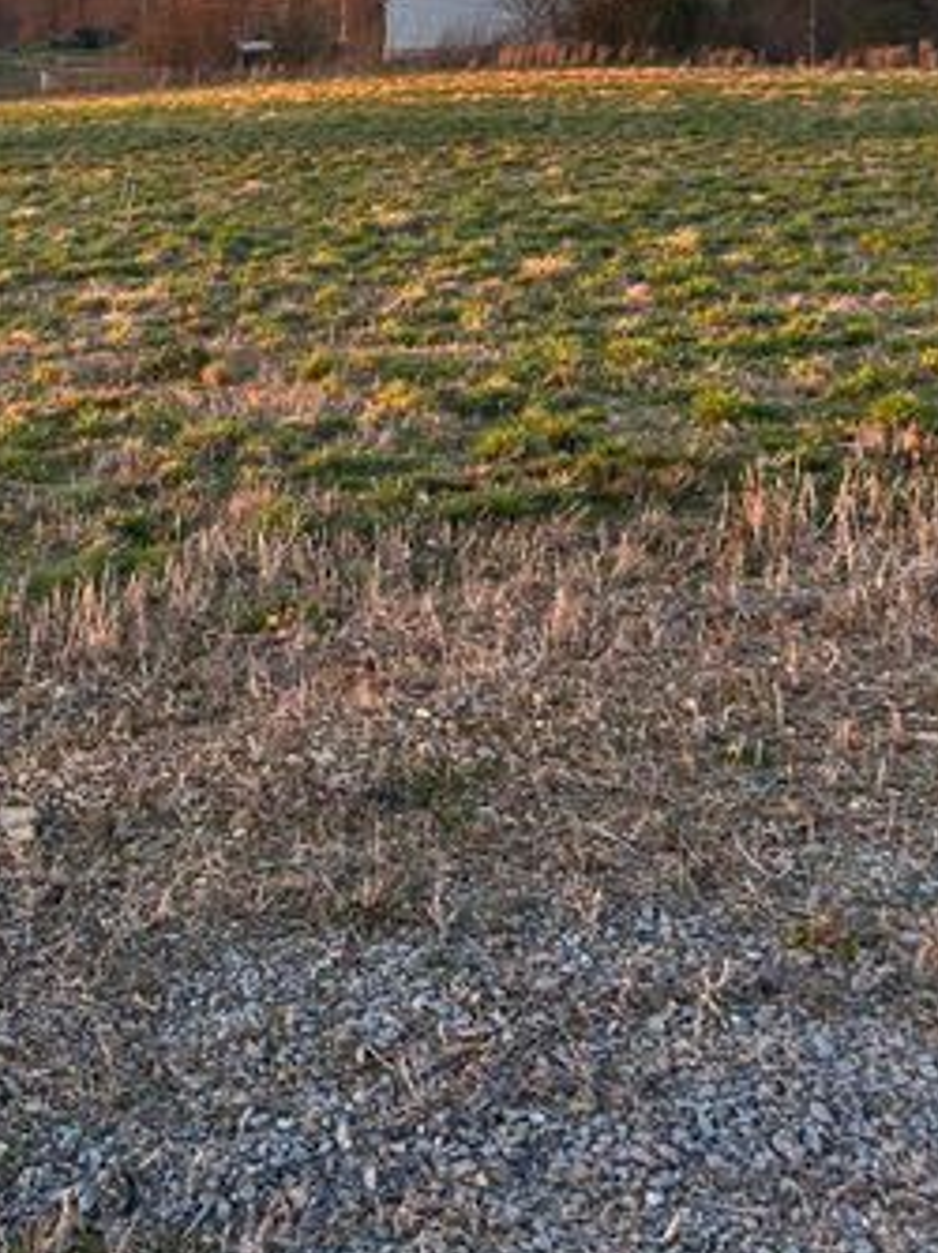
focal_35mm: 52
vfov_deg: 35.0
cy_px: 156
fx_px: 1881
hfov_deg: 27.4
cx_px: 176
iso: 50
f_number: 1.5
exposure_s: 1/495
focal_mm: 5.7
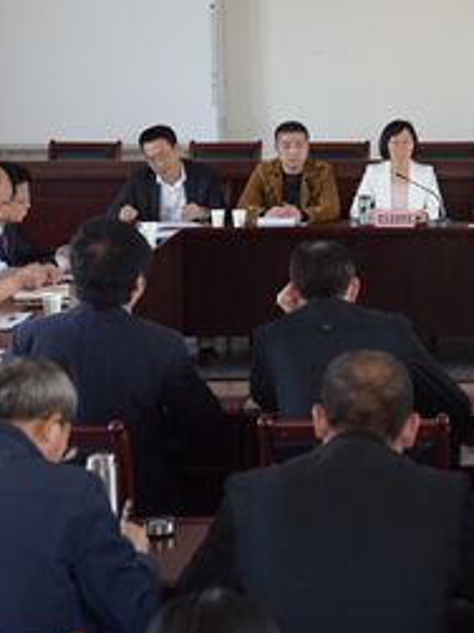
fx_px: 1681
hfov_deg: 15.8
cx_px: 454
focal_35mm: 92
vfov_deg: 21.3
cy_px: 222
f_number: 4.5
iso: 500
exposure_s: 1/80
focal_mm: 48
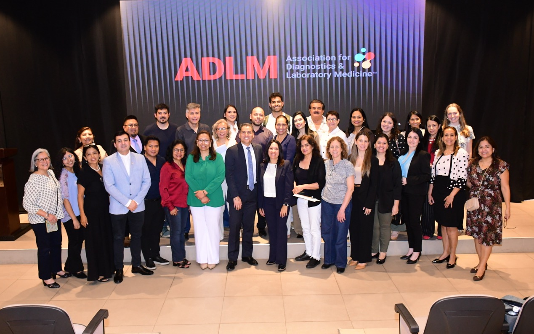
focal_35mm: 37
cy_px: 163
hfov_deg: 52.8
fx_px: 538
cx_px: 266
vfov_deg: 34.4
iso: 2500
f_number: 4
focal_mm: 24
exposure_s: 1/160
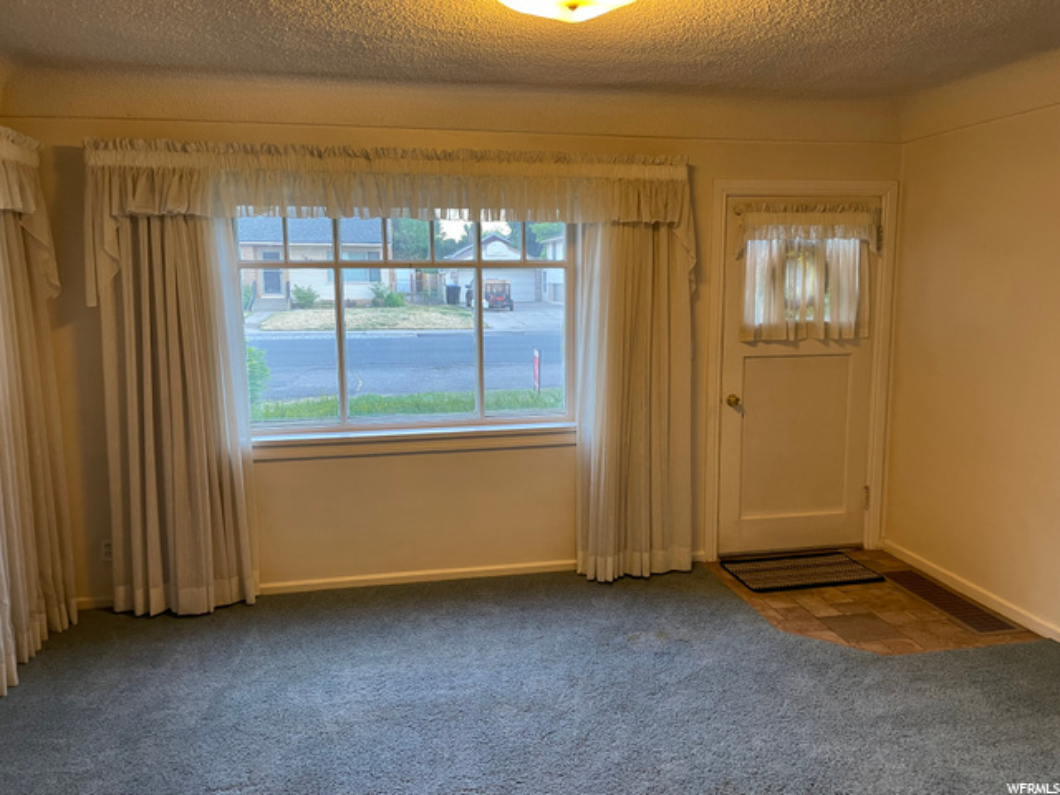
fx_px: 796
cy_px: 398
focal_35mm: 26
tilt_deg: -8.4
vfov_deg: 53.1
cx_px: 530
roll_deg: -0.4
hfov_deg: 67.3
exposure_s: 1/60
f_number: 1.6
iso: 125
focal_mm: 4.2
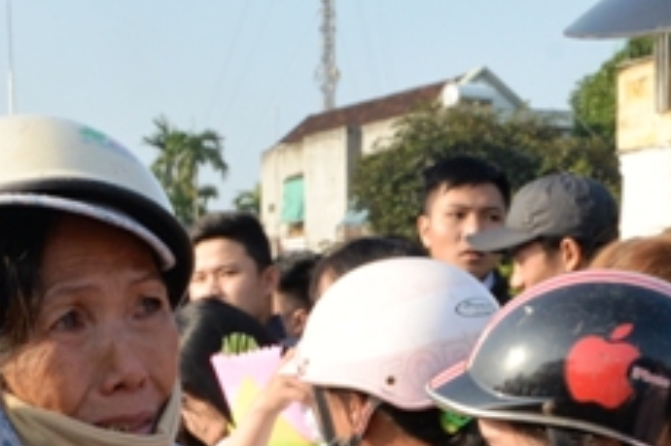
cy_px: 631
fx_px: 1993
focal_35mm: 107
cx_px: 172
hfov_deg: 19.0
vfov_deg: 12.3
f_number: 11
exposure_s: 1/500
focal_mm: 24
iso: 640
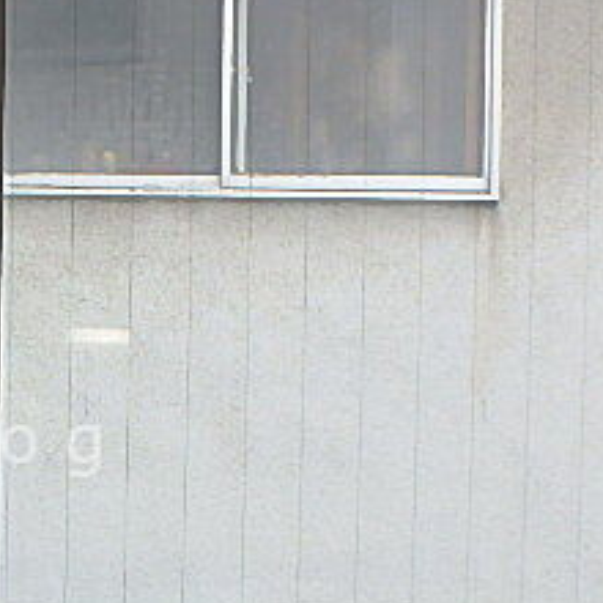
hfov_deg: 28.5
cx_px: -71
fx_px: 1064
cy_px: 444
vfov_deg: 31.1
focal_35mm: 54
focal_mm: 3.7
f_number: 3.5
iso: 125
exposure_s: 1/100
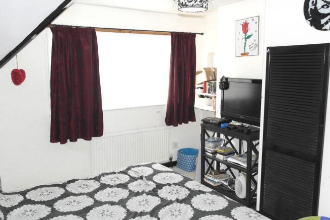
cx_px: 165
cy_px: 110
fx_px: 275
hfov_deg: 61.9
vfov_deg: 43.6
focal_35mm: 30
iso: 800
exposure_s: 1/40
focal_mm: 20
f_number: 10
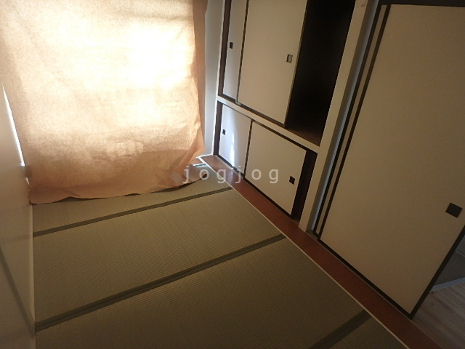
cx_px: 232
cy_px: 174
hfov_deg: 79.0
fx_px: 282
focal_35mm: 21
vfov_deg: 63.4
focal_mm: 3.7
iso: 200
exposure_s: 1/30
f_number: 3.5
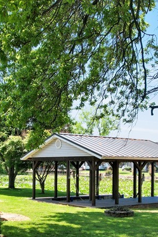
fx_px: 355
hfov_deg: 25.1
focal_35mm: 54
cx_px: 80
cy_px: 160
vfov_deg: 36.4
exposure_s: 1/730
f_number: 2.8
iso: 100
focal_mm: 8.38
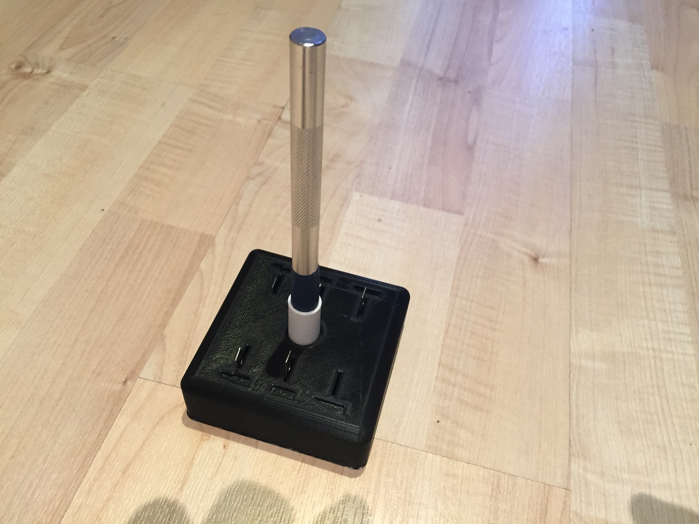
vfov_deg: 48.2
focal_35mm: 29
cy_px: 262
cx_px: 350
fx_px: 586
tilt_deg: -48.8
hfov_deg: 61.7
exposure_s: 1/33
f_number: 2.2
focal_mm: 4.15
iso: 160
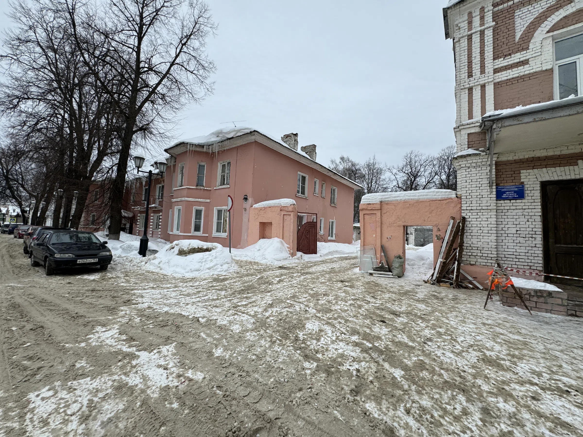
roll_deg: -3.2
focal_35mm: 14
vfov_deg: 85.7
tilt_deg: +7.2
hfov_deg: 102.1
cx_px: 292
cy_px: 218
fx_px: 236
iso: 40
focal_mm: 2.22
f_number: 2.2
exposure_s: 1/889
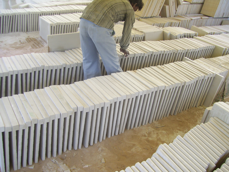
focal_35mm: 36
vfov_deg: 39.7
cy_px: 86
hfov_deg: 51.3
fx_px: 238
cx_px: 114
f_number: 2.7
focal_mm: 6
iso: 80
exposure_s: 1/160
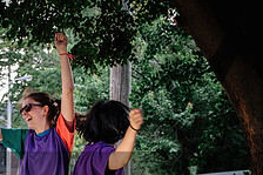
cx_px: 13
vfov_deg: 13.9
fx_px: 701
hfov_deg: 20.7
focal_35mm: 96
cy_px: 197
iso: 400
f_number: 2.8
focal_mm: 24.9
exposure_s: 1/200
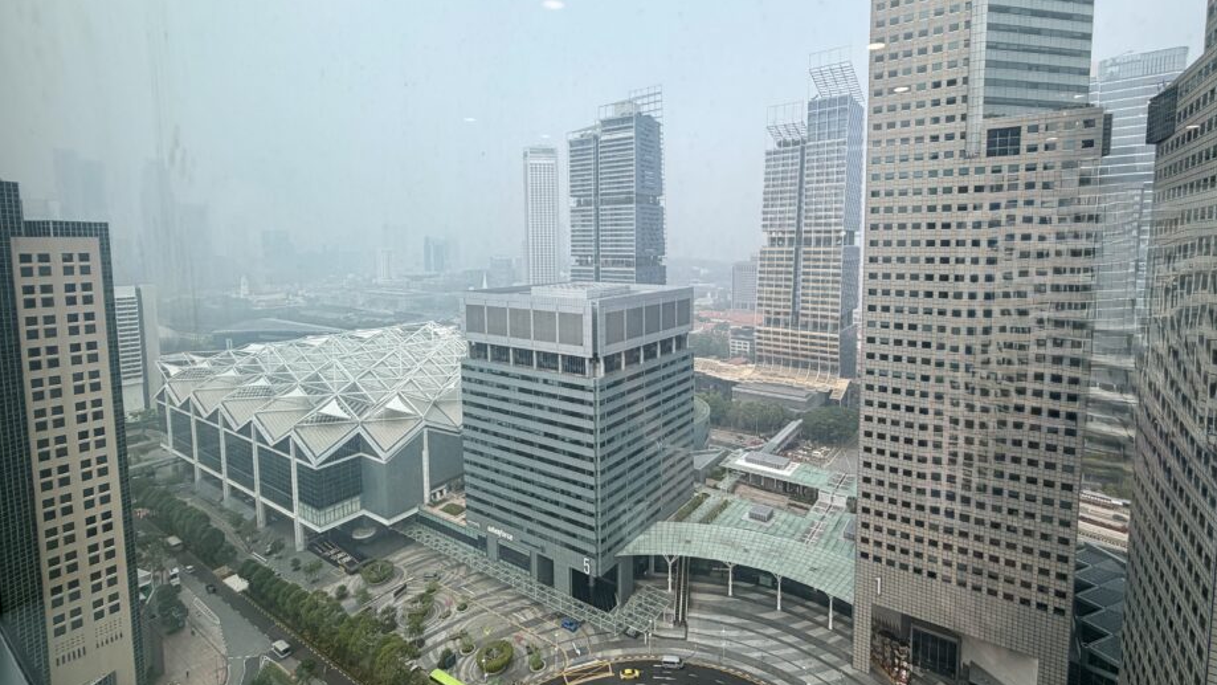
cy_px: 288
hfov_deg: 95.7
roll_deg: +0.5
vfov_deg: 63.6
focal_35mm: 17
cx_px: 657
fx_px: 549
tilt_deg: -5.1
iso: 40
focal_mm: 2.22
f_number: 2.2
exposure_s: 1/613
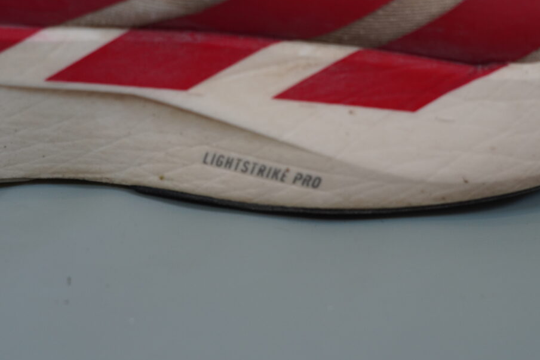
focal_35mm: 85
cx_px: 239
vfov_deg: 16.1
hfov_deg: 23.9
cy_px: 172
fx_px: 1275
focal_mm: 50
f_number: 4
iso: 800
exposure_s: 1/160
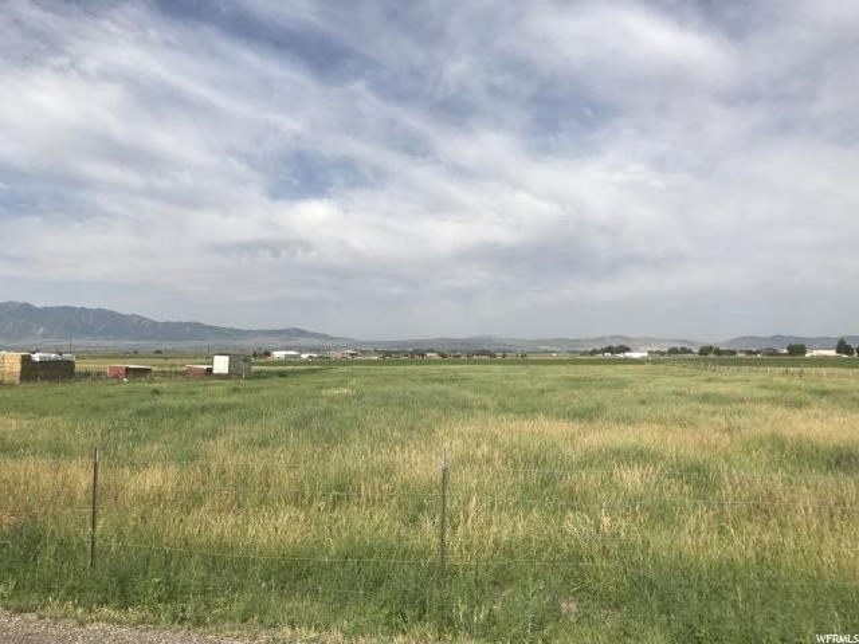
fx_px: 695
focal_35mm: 28
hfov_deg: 63.4
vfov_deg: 49.7
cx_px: 430
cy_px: 322
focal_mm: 3.99
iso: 20
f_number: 1.8
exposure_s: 1/4566
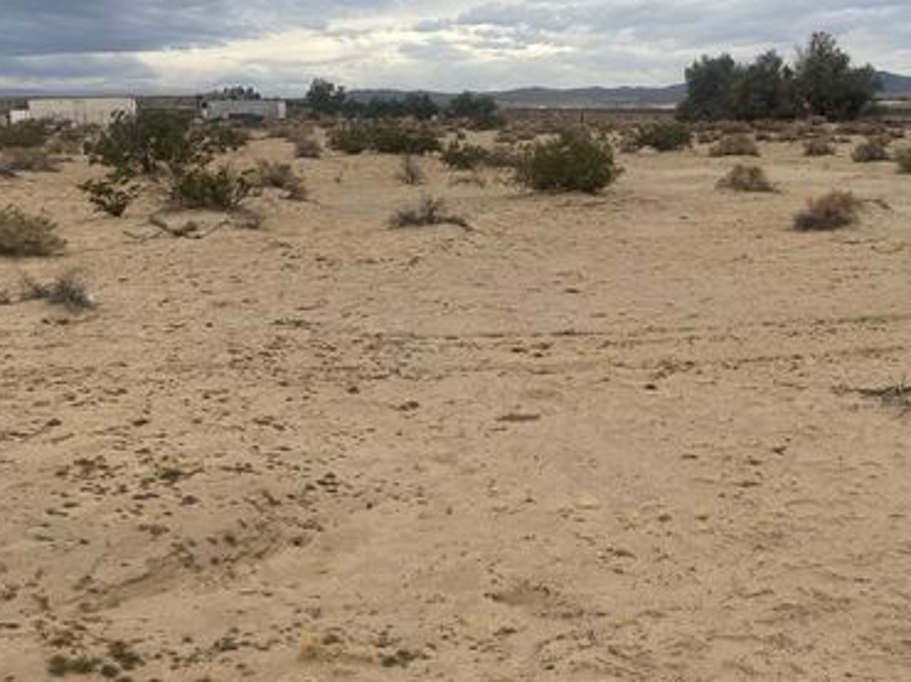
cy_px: 298
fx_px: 1184
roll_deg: +1.3
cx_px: 616
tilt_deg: -10.7
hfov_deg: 41.5
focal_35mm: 45
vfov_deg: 32.1
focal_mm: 4.25
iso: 32
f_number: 1.8
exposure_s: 1/3040
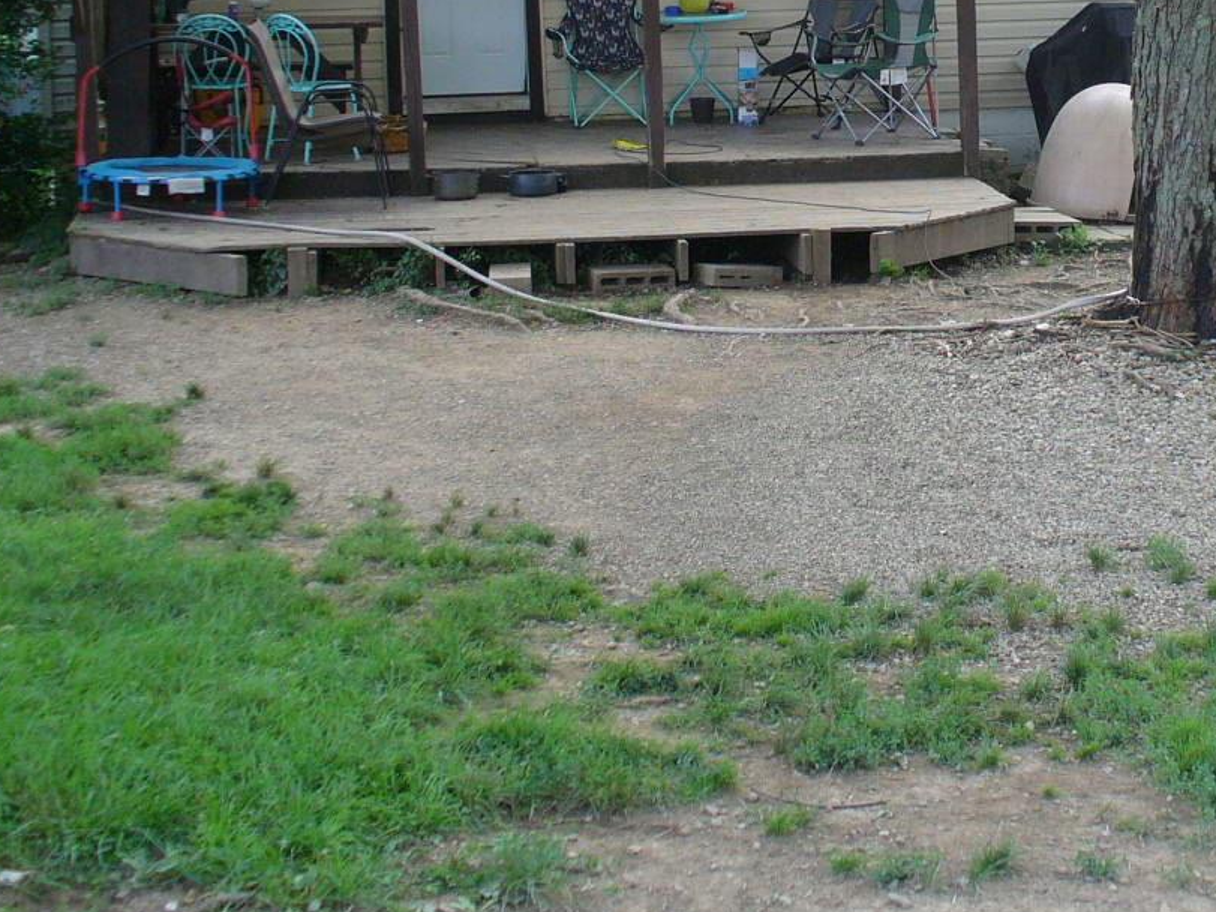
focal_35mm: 73
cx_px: 1059
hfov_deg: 25.9
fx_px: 2564
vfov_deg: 19.8
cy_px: 104
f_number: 2.8
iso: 100
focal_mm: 6.1
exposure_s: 1/60
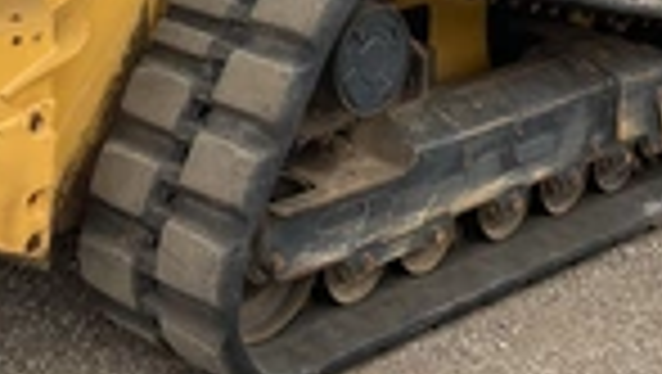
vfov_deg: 13.4
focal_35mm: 86
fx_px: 1511
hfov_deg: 24.6
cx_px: 221
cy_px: -171
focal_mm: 3
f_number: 1.8
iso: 25
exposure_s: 1/504
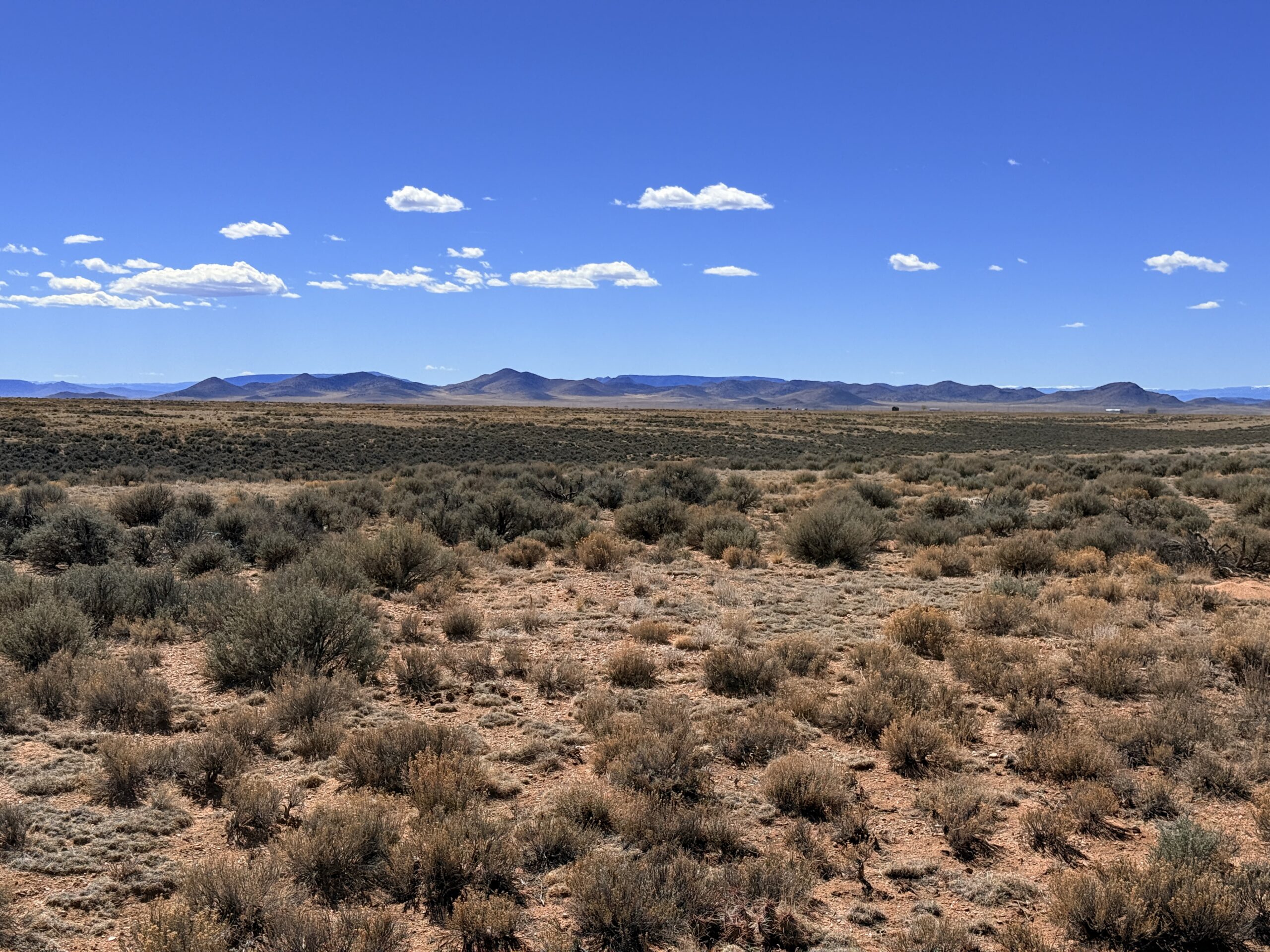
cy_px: 476
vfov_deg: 30.3
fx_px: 1761
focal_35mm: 48
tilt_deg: -3.2
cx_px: 635
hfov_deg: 39.7
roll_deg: -0.8
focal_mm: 6.76
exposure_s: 1/8772
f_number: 1.78
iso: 64
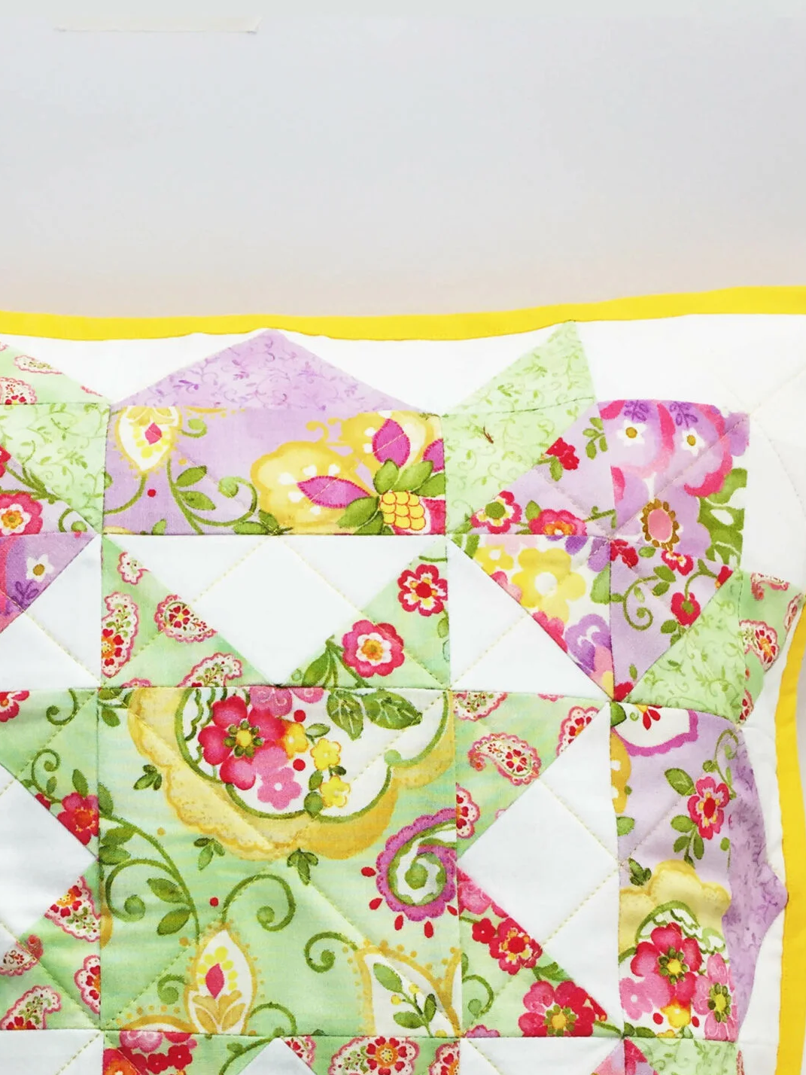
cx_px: 257
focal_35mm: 52
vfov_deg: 35.3
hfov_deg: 27.8
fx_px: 1614
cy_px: 903
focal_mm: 4.15
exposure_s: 1/33
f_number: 2.2
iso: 32
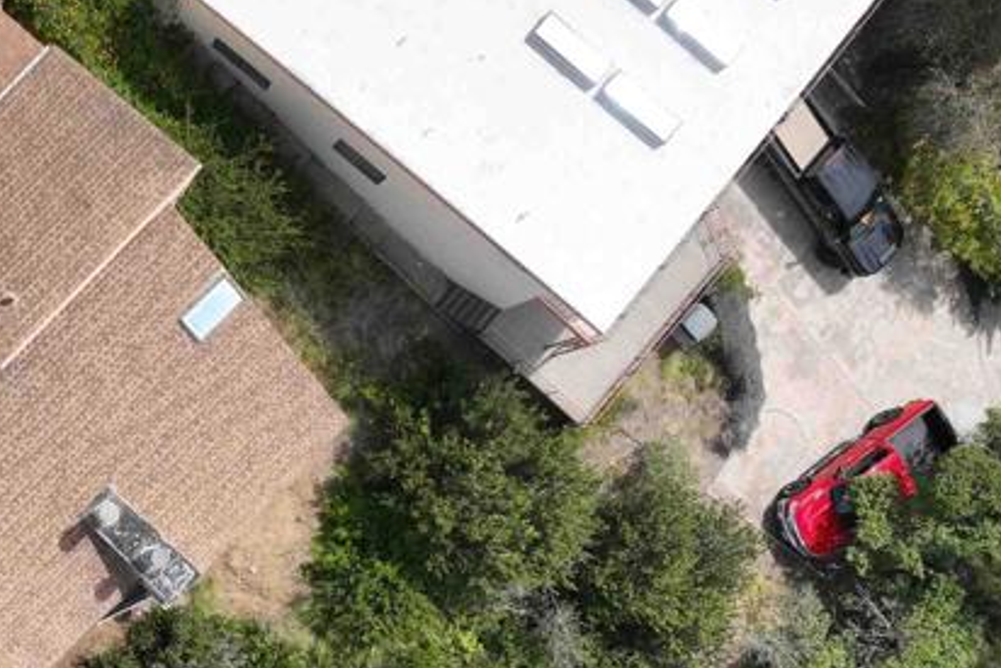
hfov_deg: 29.8
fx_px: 1724
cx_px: -39
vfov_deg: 21.7
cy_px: 514
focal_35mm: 62
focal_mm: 12.29
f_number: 4
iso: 110
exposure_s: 1/2000
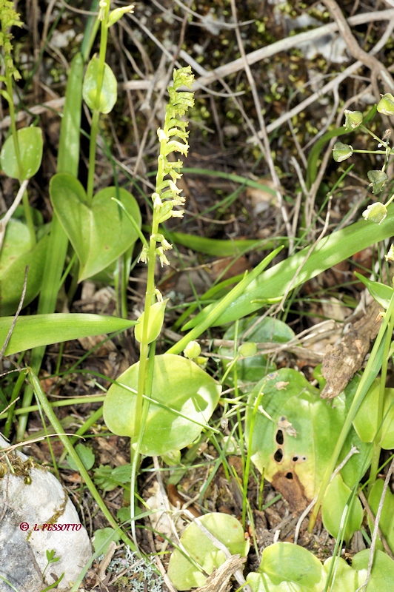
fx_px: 2220
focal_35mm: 135
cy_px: 296
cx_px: 197
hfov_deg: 10.1
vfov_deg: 15.2
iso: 800
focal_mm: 90
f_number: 16
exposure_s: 1/125
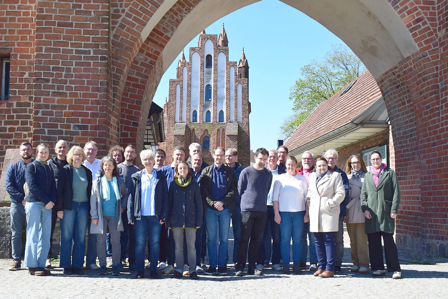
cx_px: 224
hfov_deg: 43.6
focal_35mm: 45
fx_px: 560
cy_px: 150
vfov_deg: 29.9
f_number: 11
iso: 400
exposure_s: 1/400
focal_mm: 30
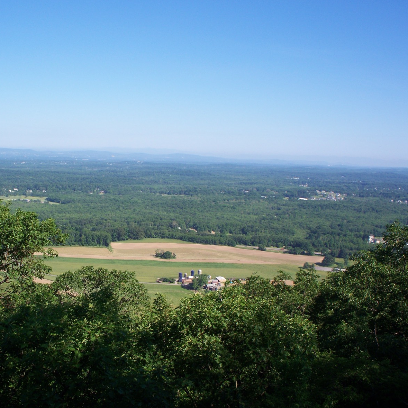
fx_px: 560
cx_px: 145
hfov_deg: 39.7
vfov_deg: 40.0
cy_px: 204
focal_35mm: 42
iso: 80
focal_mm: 7.54
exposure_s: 1/400
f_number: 4.8
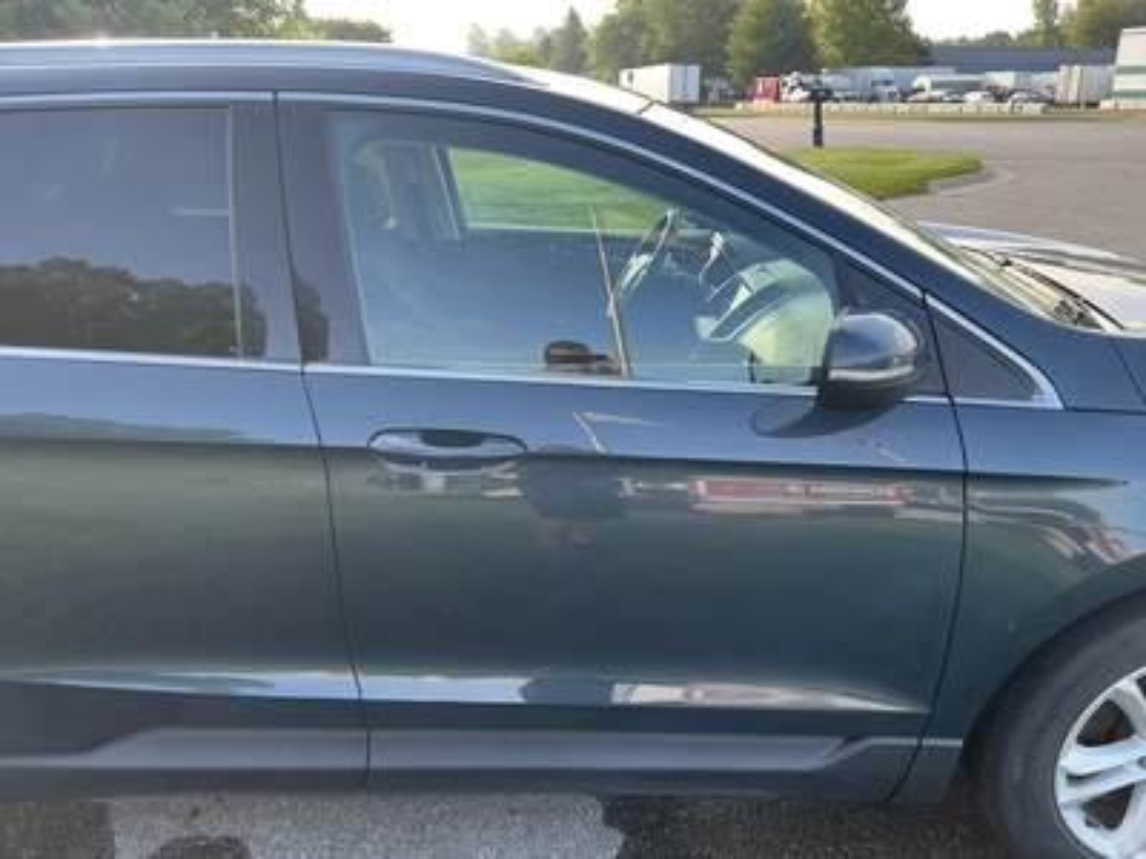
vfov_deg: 49.7
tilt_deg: -17.1
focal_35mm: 28
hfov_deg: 63.4
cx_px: 573
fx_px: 927
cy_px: 430
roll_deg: +0.5
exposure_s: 1/169
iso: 20
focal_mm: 3
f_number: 1.8
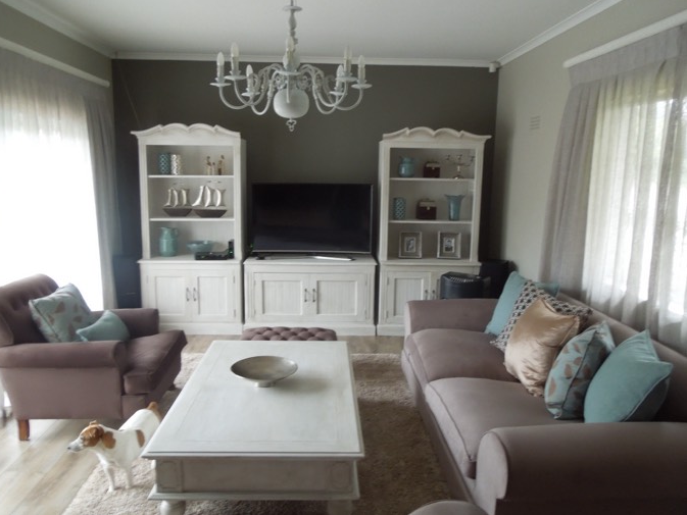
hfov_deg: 67.3
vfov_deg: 53.1
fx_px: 516
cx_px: 331
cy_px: 249
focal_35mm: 26
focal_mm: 4.5
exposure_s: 1/10
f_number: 3.3
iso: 400
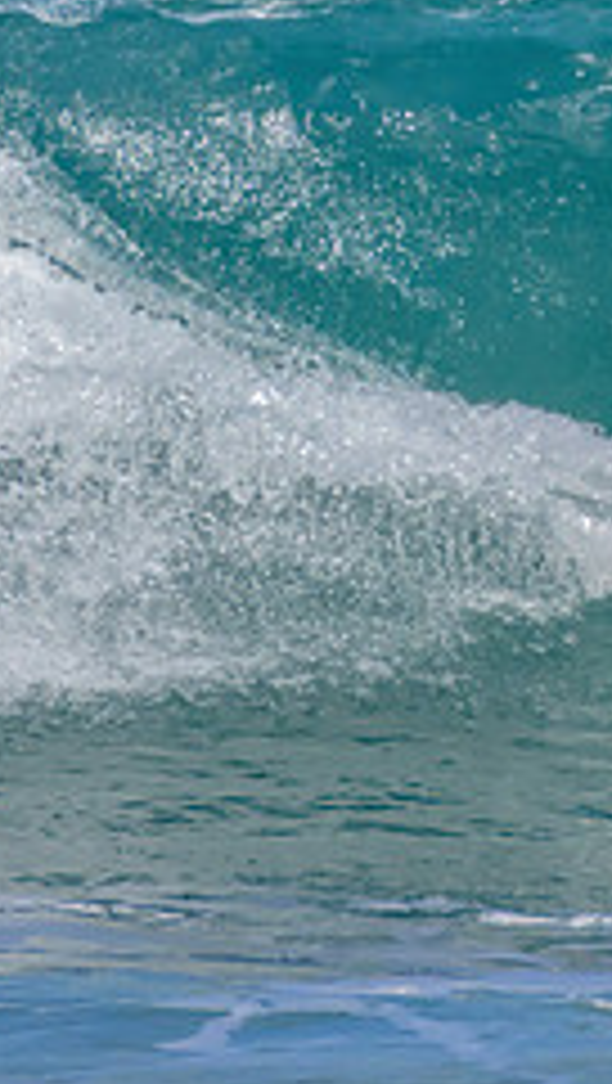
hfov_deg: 0.4
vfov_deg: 0.8
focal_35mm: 2863
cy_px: 243
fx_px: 82394
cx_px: 1064
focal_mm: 1000
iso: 2000
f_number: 11
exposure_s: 1/3200
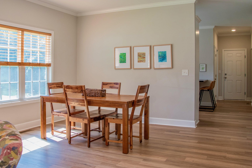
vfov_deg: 39.8
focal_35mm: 33
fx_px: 231
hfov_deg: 57.2
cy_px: 69
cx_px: 118
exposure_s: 1/60
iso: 500
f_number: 5.6
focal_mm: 18
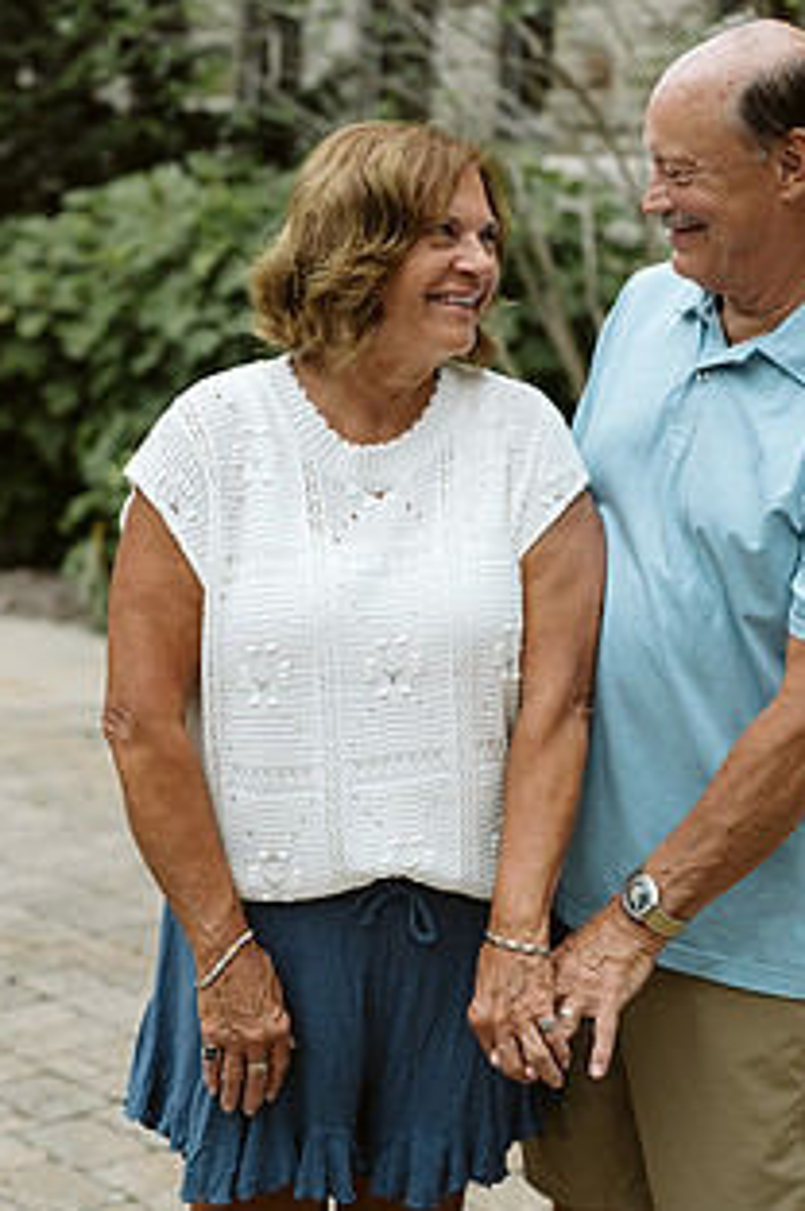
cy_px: 433
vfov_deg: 28.0
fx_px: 2420
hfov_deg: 18.8
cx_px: 534
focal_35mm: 72
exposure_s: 1/320
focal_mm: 50
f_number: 2.8
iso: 640
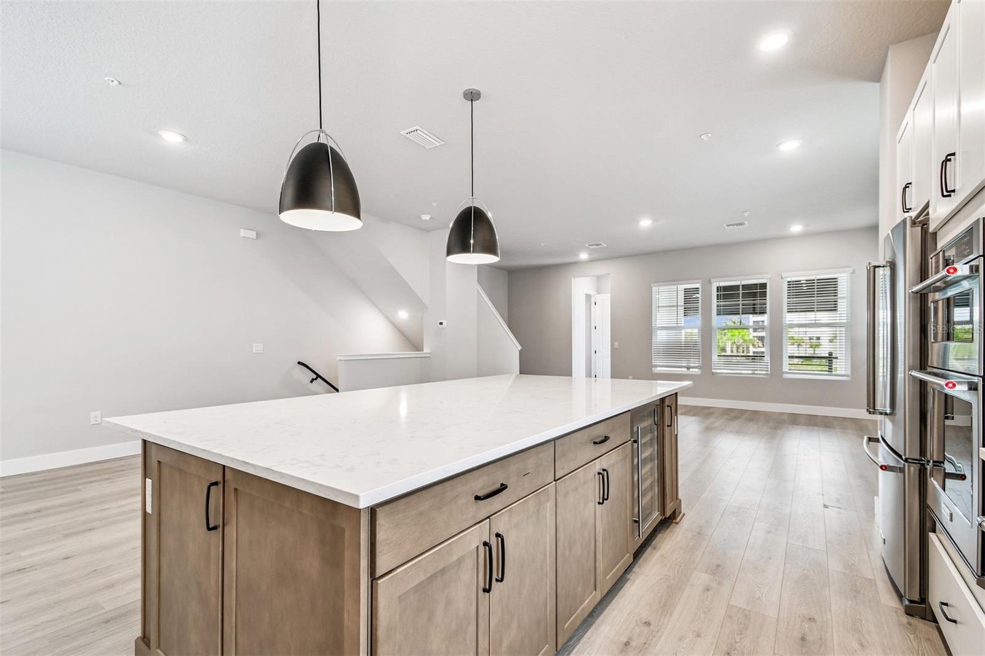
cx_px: 492
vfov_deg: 77.3
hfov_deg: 100.4
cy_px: 328
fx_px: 410
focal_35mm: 15
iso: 100
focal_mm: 10
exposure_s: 1/13
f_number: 7.1
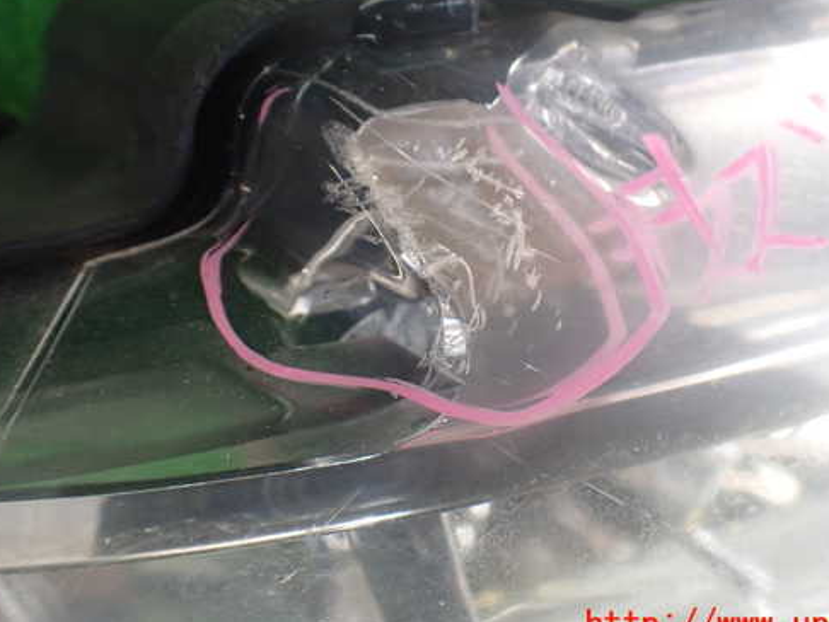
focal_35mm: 37
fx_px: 887
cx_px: 459
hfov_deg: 50.0
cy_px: 264
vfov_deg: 38.6
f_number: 2.3
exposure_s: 1/125
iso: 500
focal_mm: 5.4
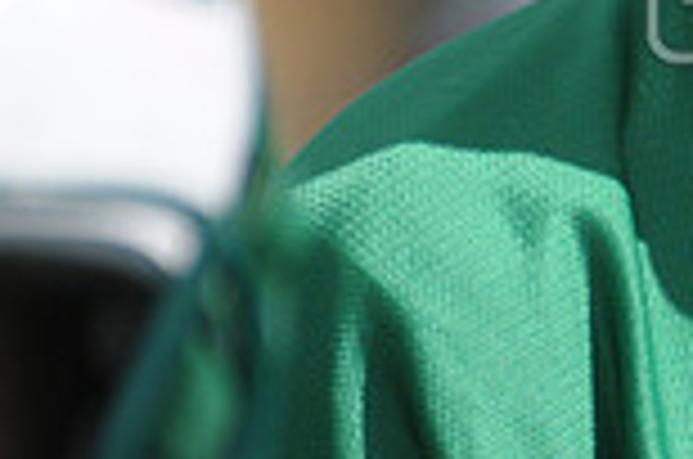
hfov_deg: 0.9
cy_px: -38
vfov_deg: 0.6
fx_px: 43415
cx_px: 1184
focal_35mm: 2260
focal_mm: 400
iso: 640
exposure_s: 1/5000
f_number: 4
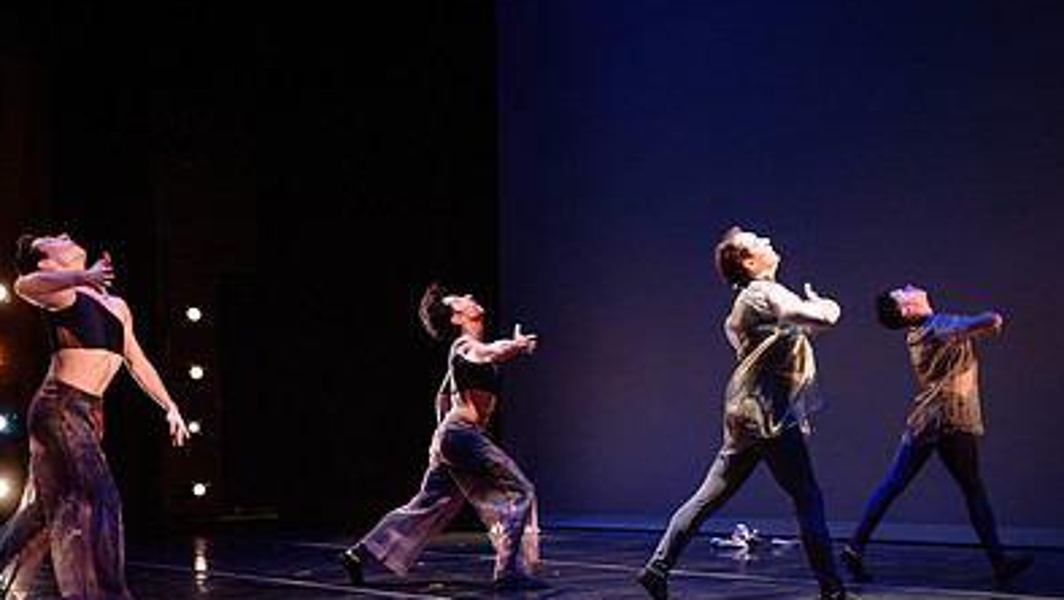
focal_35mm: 37
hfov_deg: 53.1
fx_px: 1044
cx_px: 694
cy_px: 503
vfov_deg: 31.0
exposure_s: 1/400
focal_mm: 24
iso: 1000
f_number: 1.4
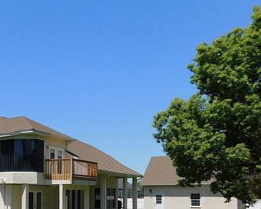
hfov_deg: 37.6
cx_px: 11
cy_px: 176
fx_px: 348
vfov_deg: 32.2
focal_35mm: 45
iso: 125
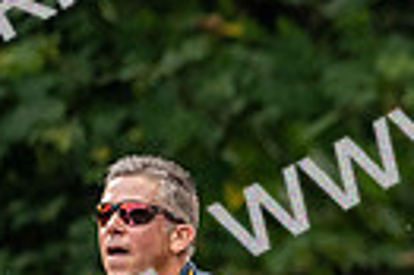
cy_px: 266
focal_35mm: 1772
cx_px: 597
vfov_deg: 0.8
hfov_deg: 1.2
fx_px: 20353
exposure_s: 1/2500
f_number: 4.5
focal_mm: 400
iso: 1800
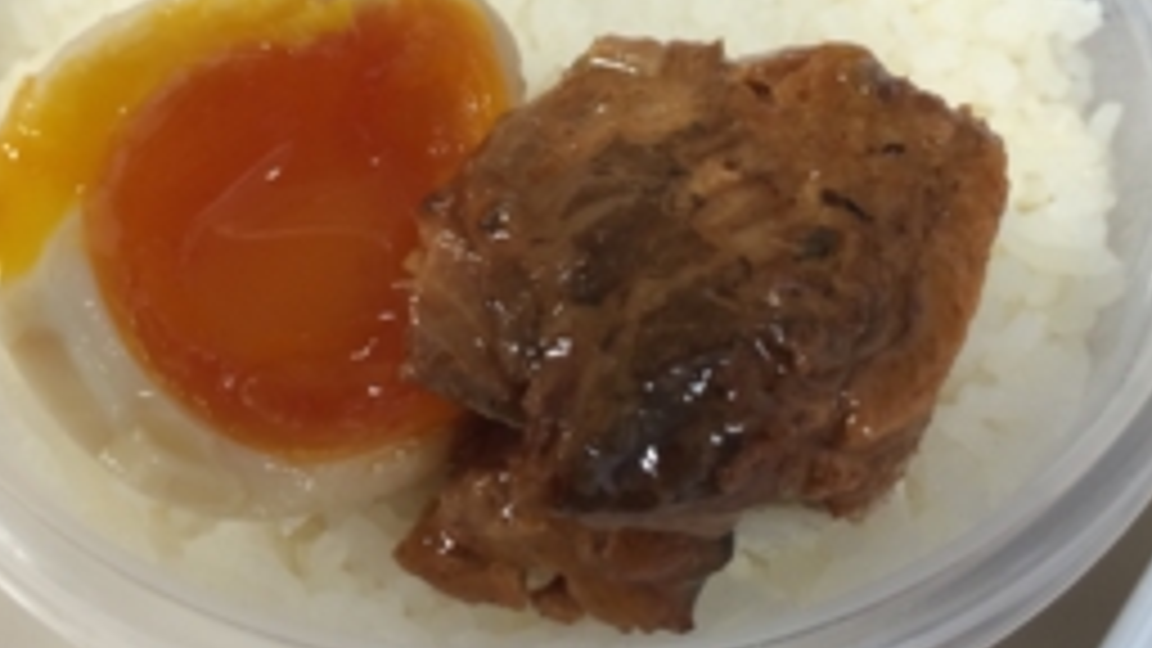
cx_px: 513
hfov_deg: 40.5
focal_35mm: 51
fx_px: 1558
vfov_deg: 23.4
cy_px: 230
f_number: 2.2
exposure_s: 1/33
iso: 100
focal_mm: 4.12
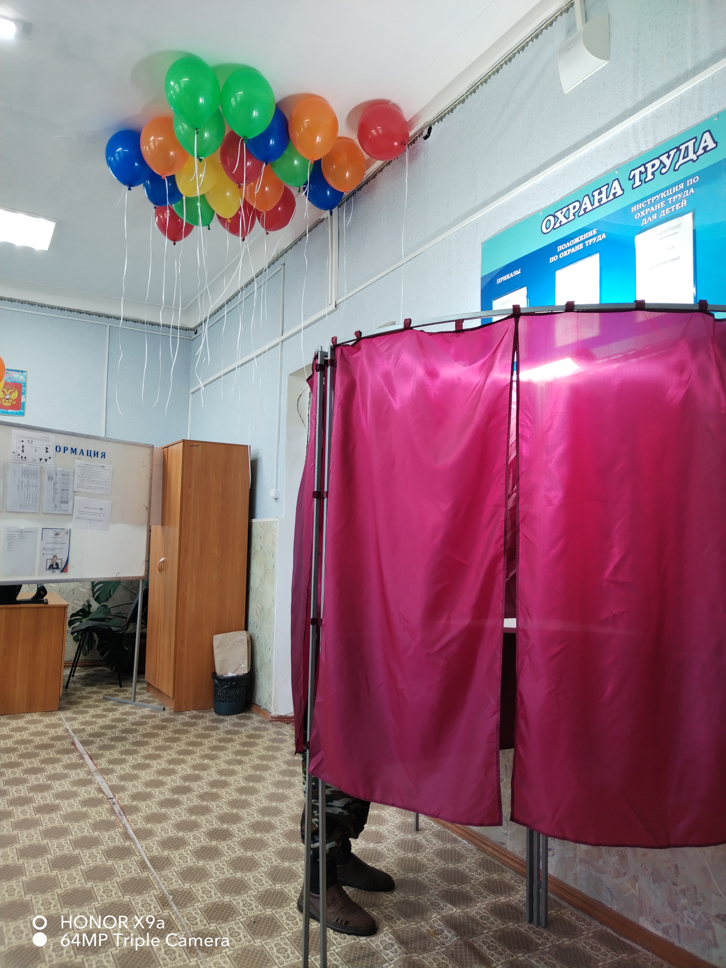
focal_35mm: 26
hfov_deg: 53.1
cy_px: 484
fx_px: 727
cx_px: 363
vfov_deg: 67.3
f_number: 1.8
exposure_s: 1/33.3
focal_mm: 4.75
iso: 396
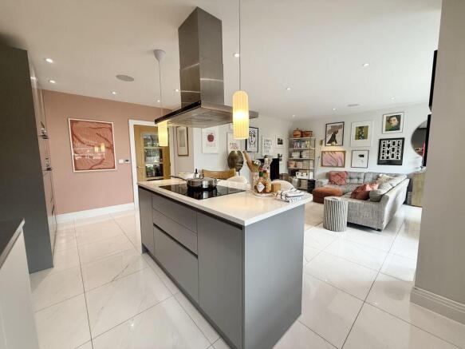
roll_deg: +0.5
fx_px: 188
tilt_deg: -6.0
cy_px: 174
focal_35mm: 14
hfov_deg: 102.1
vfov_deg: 85.7
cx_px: 232
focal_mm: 2.22
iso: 125
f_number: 2.2
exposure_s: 1/100
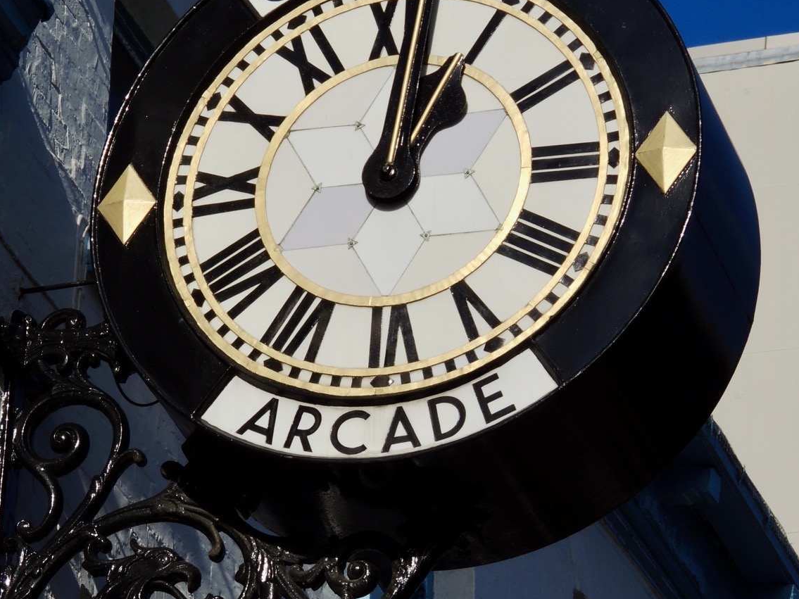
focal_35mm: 282
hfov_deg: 7.0
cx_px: 313
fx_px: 6508
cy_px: 250
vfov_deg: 5.3
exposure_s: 1/2000
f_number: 4.6
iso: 100
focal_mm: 35.6
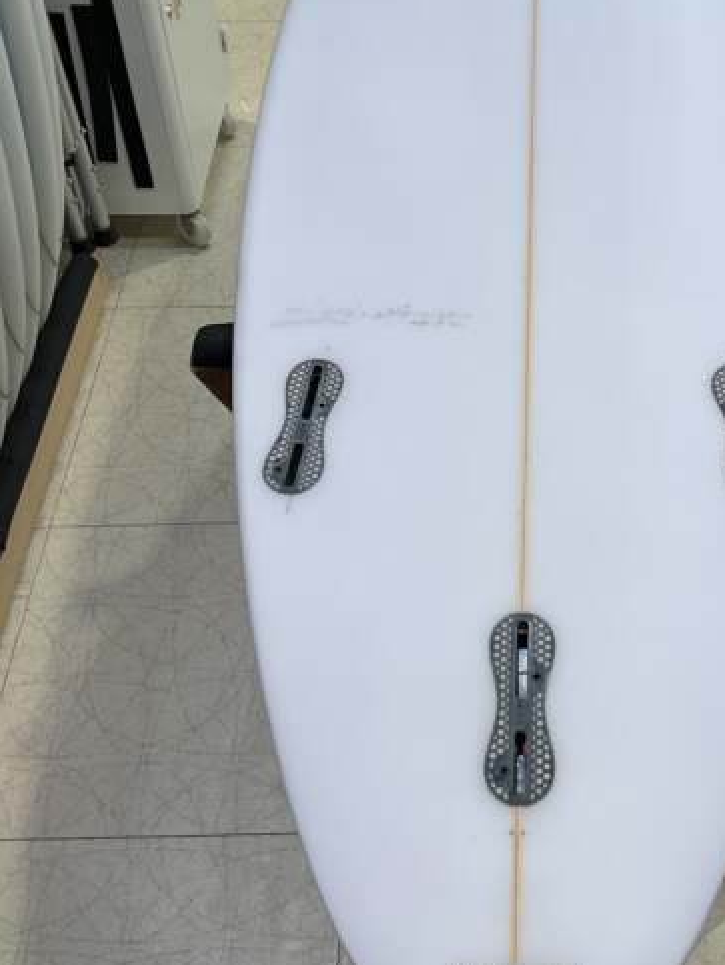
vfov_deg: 38.9
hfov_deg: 29.9
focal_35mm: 48
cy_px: 276
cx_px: 533
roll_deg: +1.2
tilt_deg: -42.2
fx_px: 1339
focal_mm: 3
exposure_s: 1/120
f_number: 1.8
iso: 25
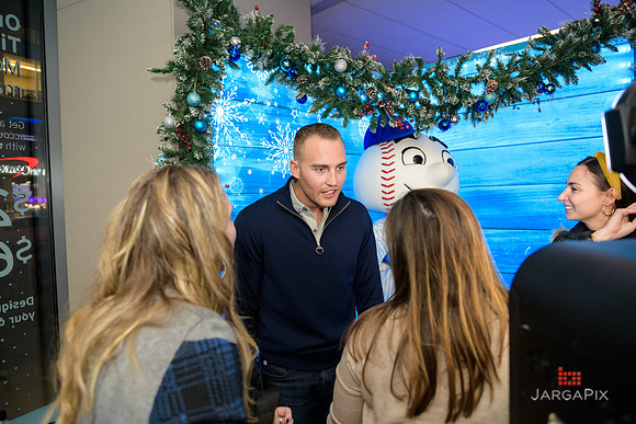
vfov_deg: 49.6
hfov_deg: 69.4
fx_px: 459
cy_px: 212
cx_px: 318
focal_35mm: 26
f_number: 3.2
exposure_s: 1/125
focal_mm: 26
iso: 400
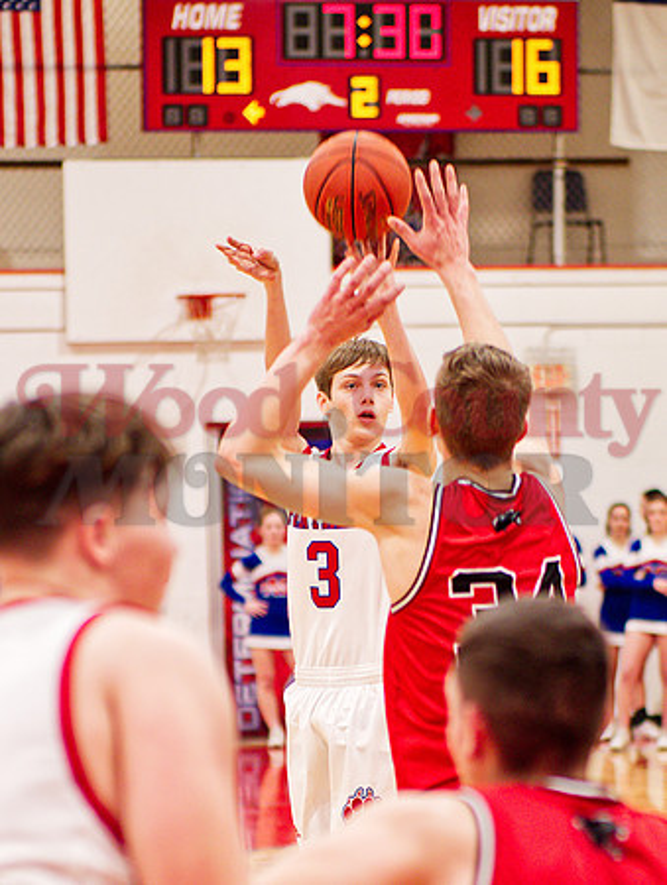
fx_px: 2203
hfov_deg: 17.2
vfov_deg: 22.7
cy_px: 442
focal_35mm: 86
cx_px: 334
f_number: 1.2
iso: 800
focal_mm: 43
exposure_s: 1/500
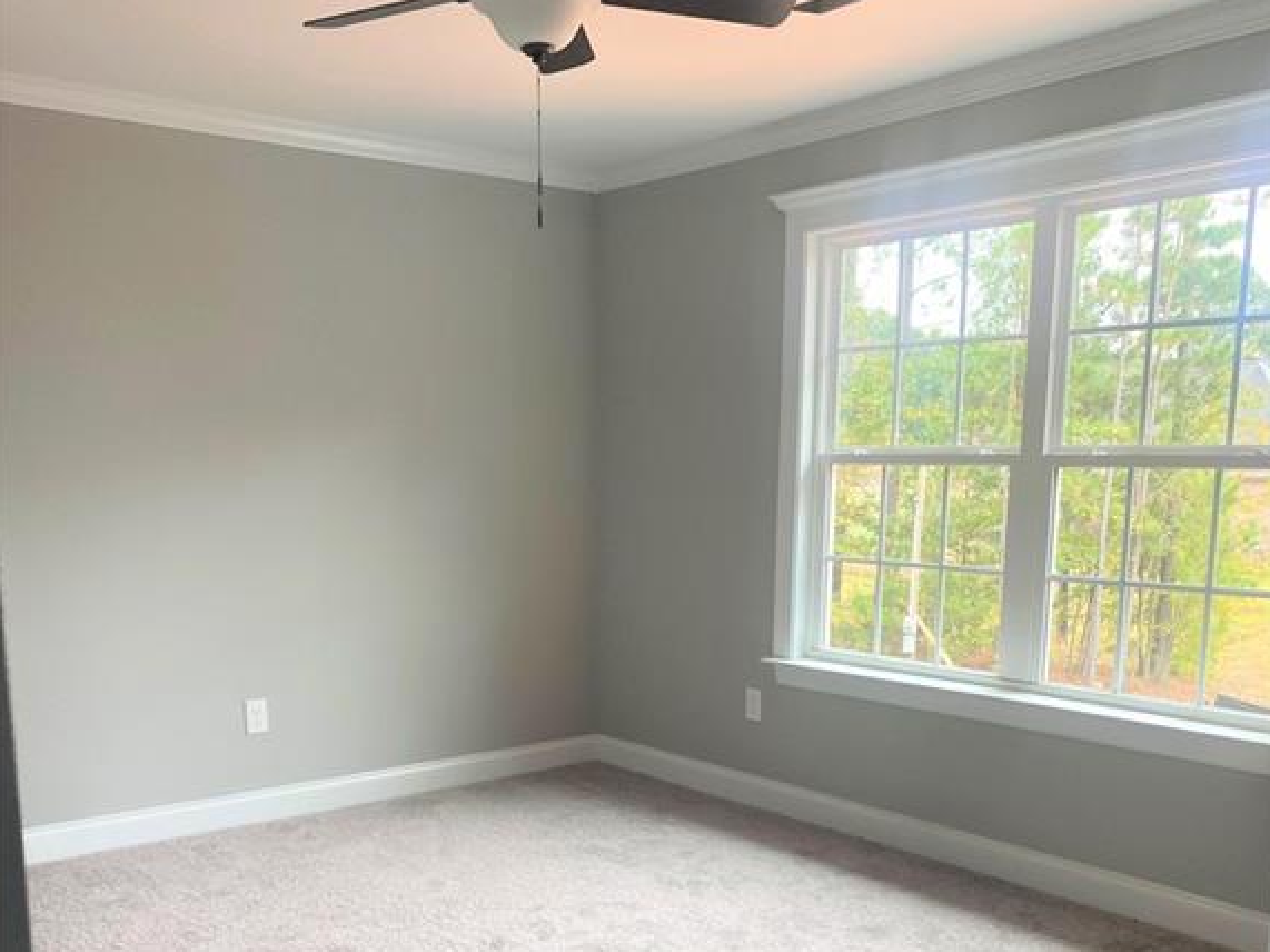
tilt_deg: -9.5
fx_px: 1284
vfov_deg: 39.8
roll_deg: -0.2
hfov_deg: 52.6
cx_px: 636
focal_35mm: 35
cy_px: 694
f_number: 1.8
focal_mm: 4.25
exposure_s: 1/121
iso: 125
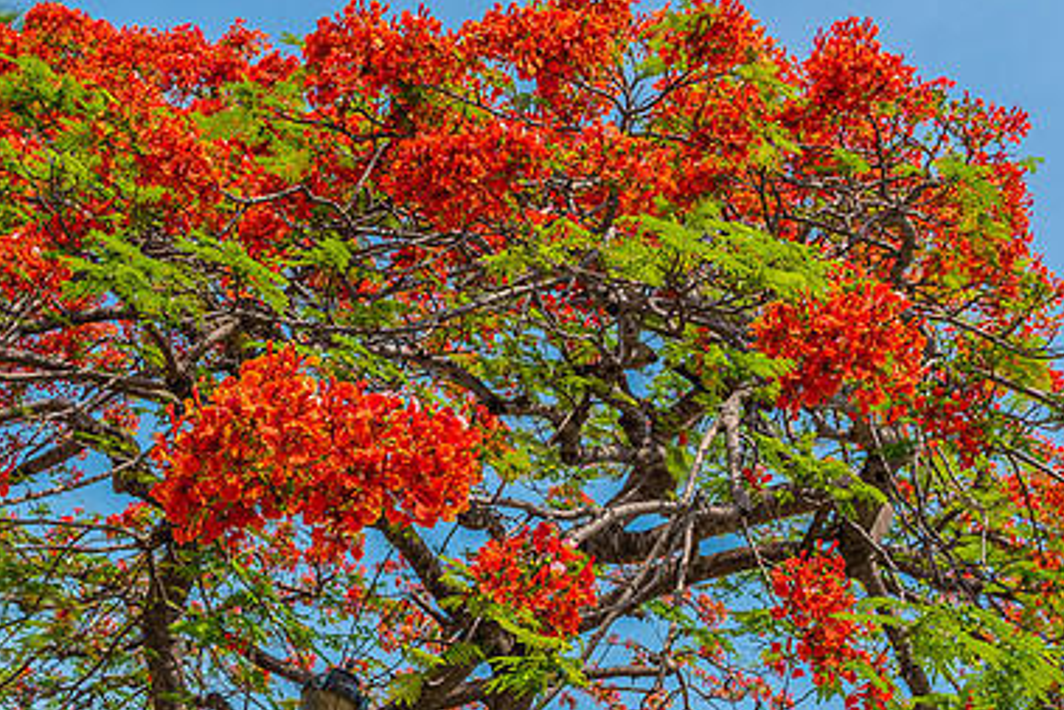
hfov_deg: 40.0
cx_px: 382
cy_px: 470
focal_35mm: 49
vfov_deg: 27.4
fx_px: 1449
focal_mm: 32
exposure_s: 1/125
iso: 64
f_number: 7.1
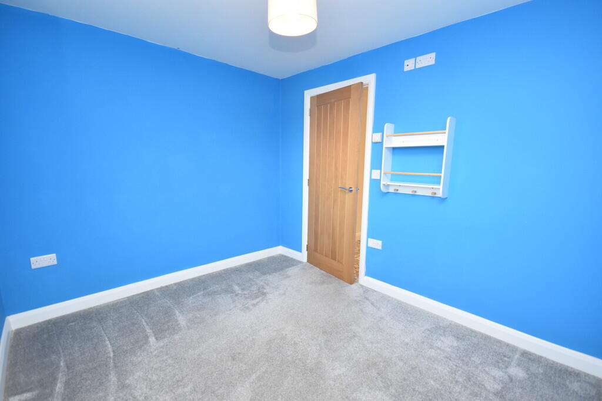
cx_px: 301
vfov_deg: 77.3
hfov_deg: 100.4
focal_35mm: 15
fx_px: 251
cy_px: 200
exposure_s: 1/160
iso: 800
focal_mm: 10
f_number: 4.5
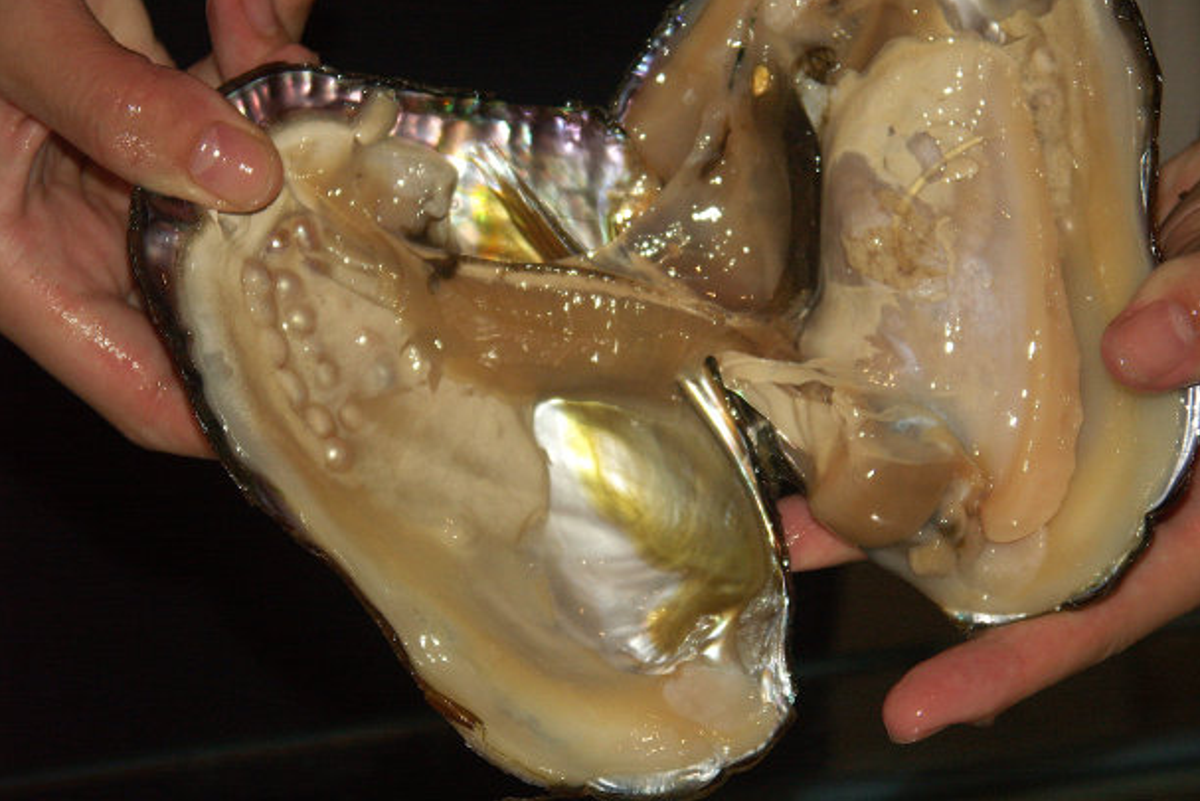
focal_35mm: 152
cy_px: 416
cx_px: 603
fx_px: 5068
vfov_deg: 9.0
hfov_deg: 13.5
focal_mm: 37.14
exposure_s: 1/125
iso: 200
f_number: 3.2
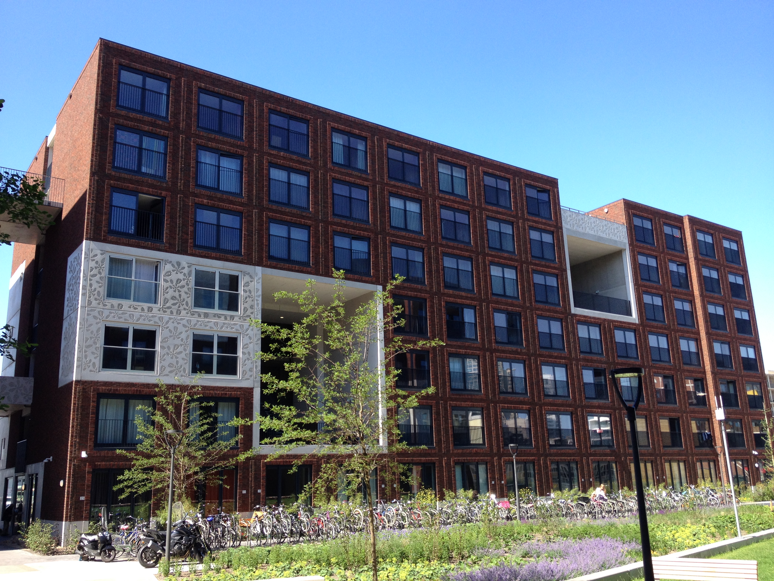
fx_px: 783
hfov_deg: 52.6
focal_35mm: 35
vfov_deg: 40.7
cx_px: 387
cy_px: 290
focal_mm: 4.28
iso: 50
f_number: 2.4
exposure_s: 1/445
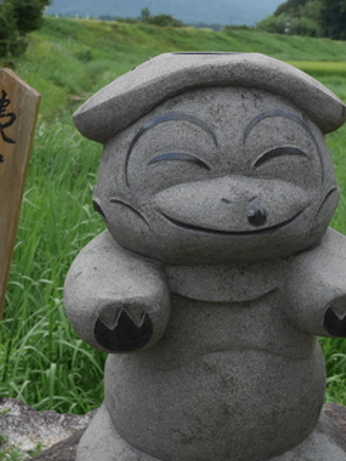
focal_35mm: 67
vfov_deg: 28.9
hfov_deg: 21.9
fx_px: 892
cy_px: 271
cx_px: 202
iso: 200
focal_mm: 18
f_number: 5.6
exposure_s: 1/200
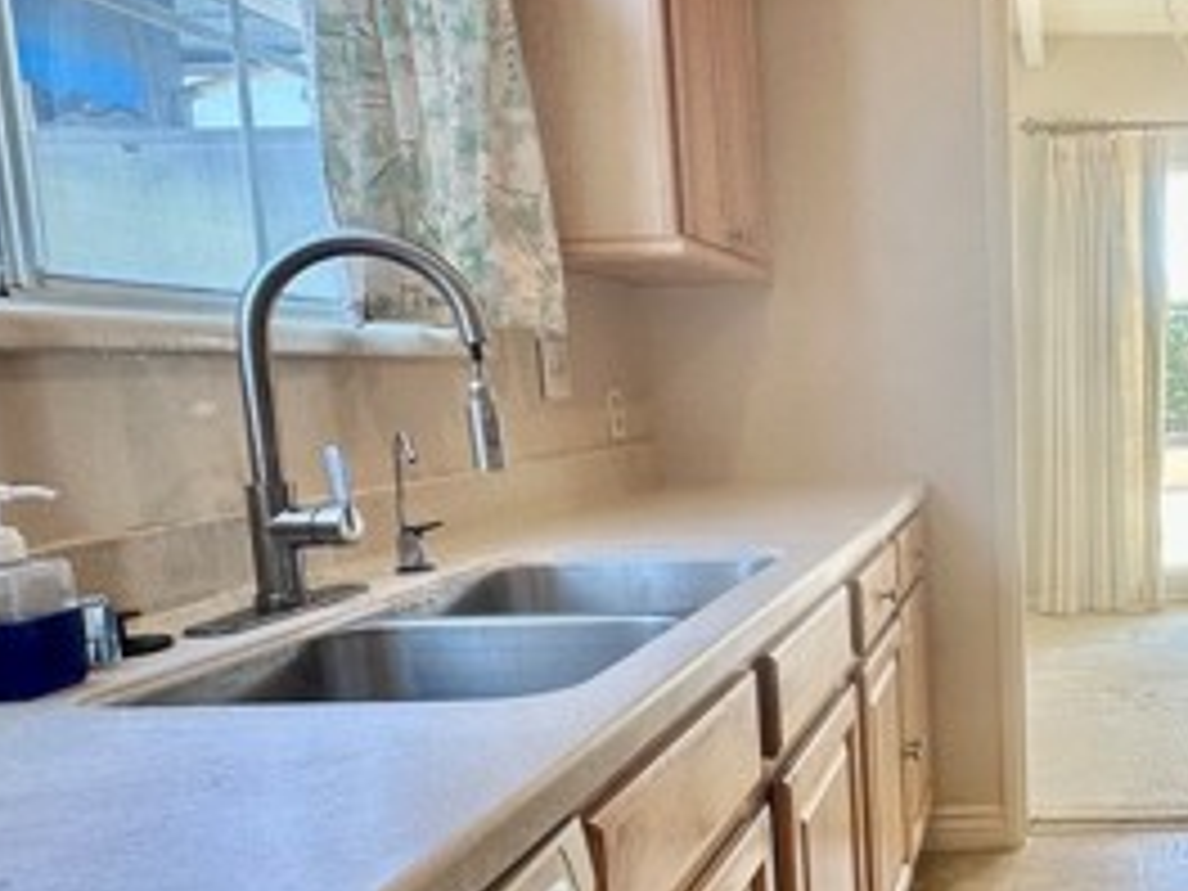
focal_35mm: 34
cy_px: 540
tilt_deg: -8.3
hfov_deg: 47.7
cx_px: 1098
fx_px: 1167
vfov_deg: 41.6
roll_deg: +1.3
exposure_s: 1/120
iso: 80
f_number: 2.2
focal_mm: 2.22
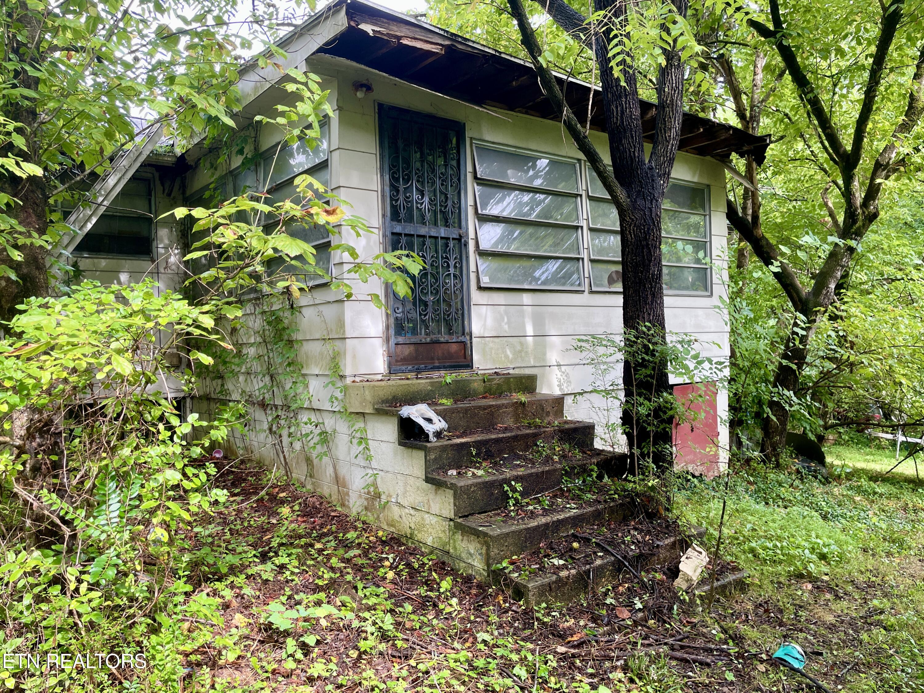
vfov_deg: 53.1
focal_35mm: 26
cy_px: 346
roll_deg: +2.0
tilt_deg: -1.2
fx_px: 694
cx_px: 462
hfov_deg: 67.3
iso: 40
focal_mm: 4.2
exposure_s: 1/121
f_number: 1.6
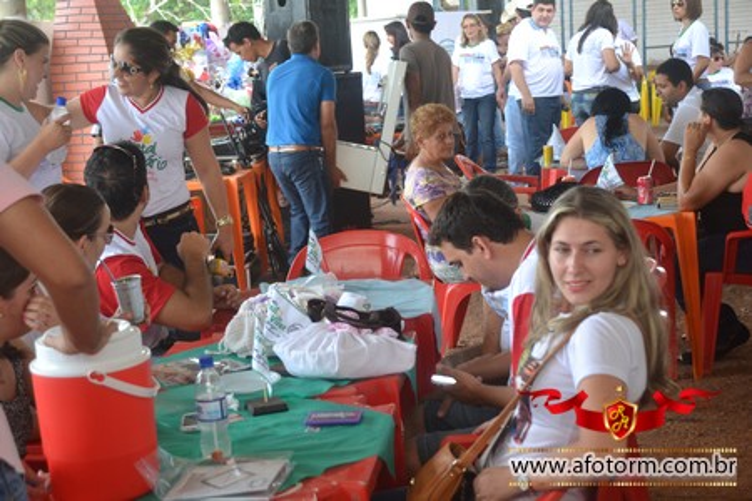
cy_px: 250
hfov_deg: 33.4
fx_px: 1253
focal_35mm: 60
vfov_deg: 22.6
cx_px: 376
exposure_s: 1/100
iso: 400
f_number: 5
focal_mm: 40
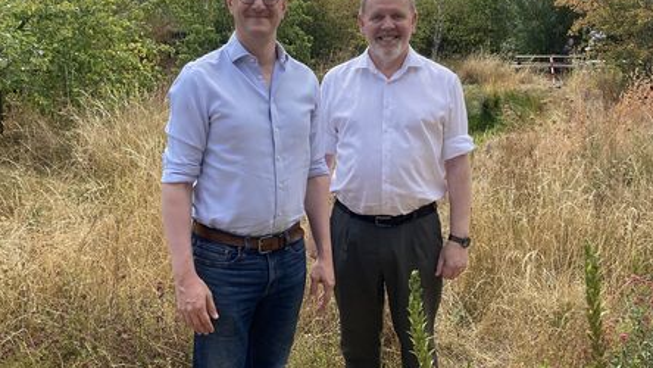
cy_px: 159
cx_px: 326
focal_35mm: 38
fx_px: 658
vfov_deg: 31.2
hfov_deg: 52.8
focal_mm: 4.25
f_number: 1.8
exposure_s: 1/1838
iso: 32
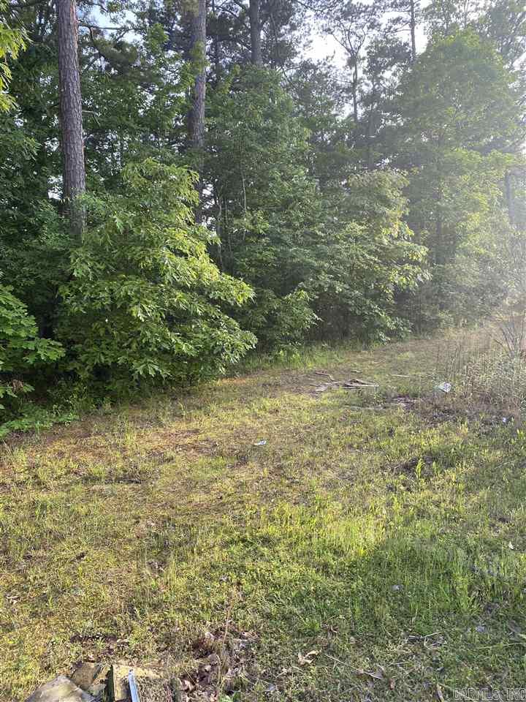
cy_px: 351
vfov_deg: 67.3
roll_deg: +1.7
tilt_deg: -4.5
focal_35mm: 26
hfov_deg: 53.1
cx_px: 263
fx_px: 527
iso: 32
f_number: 1.8
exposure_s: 1/275
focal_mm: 4.25
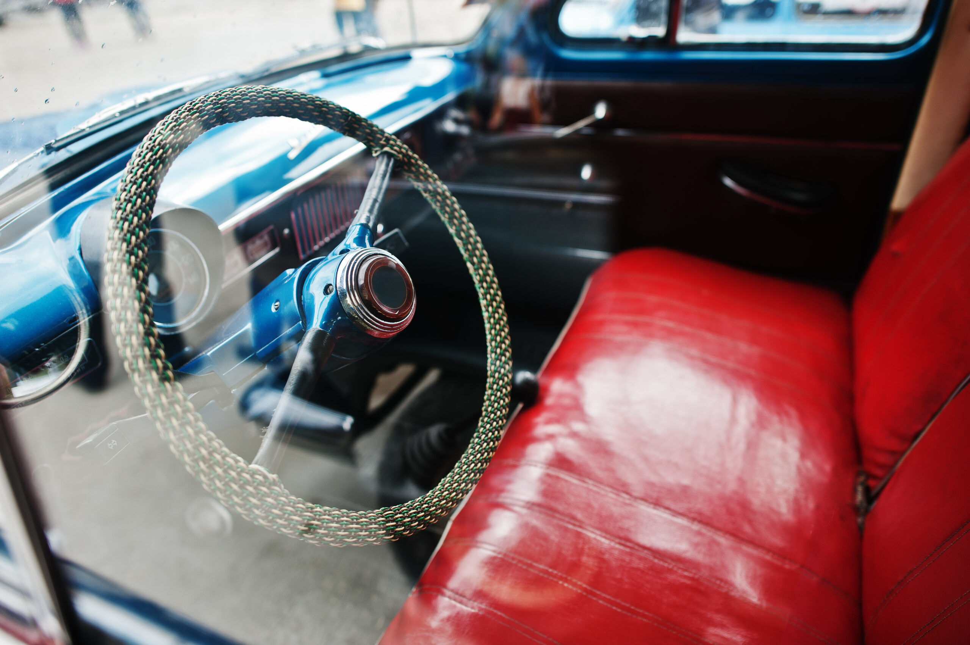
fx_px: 646
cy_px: 322
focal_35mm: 24
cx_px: 485
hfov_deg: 73.8
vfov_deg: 53.1
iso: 200
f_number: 2.8
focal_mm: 24
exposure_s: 1/400
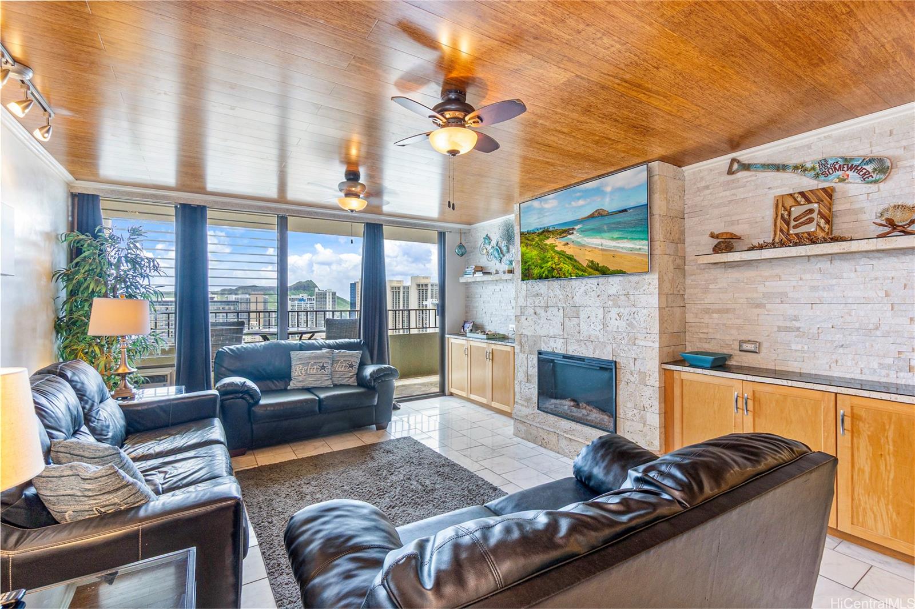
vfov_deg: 77.3
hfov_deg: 100.4
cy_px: 304
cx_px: 458
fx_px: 381
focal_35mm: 15
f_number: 8
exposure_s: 1/30
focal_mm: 10
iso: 200
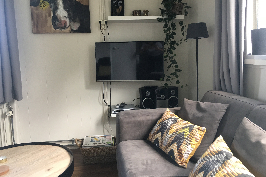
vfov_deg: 42.2
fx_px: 229
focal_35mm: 31
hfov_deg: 60.3
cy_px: 76
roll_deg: +1.9
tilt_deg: -4.9
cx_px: 130
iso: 50
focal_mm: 4.15
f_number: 2.2
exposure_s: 1/33
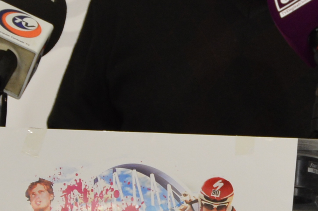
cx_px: 249
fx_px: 2338
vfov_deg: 5.2
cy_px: 87
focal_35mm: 265
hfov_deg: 7.8
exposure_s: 1/125
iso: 320
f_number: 5.6
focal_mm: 32
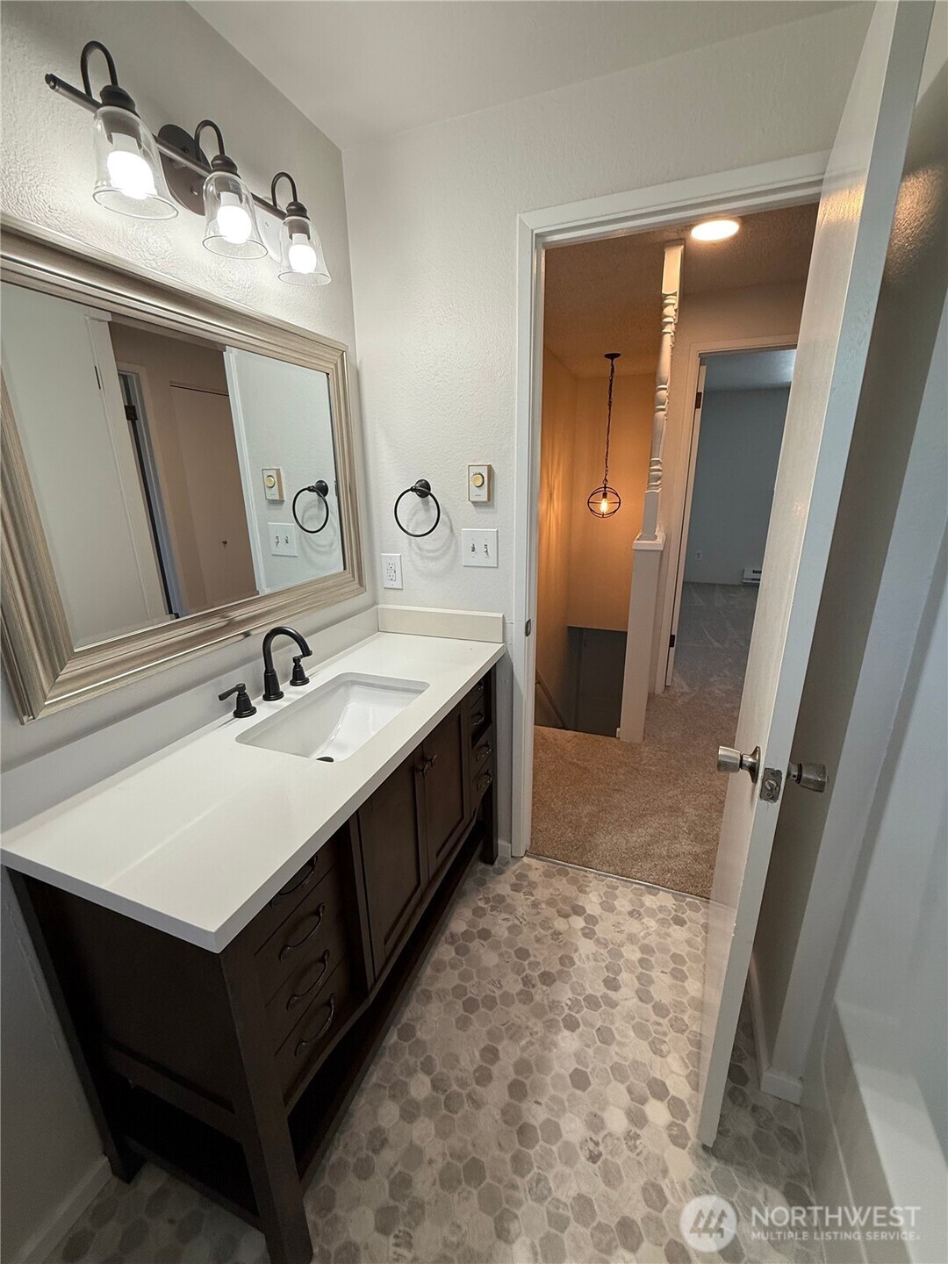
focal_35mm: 14
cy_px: 632
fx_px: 511
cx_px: 474
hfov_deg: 85.7
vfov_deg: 102.1
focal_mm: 2.22
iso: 125
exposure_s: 1/120
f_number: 2.2
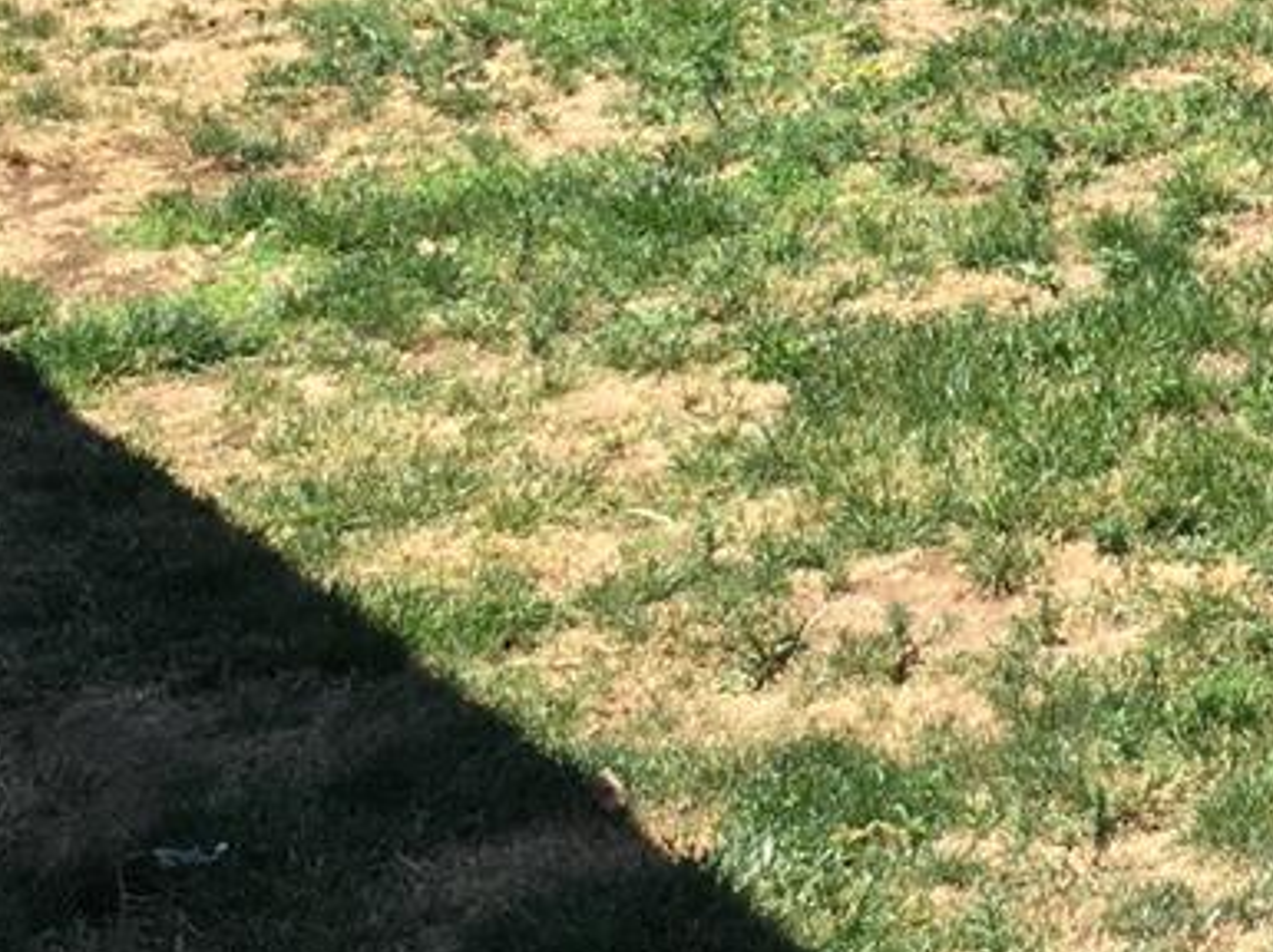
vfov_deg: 12.9
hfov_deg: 16.8
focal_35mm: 113
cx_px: 1455
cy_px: -26
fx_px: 4152
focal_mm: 4.15
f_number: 2.2
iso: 25
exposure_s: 1/754
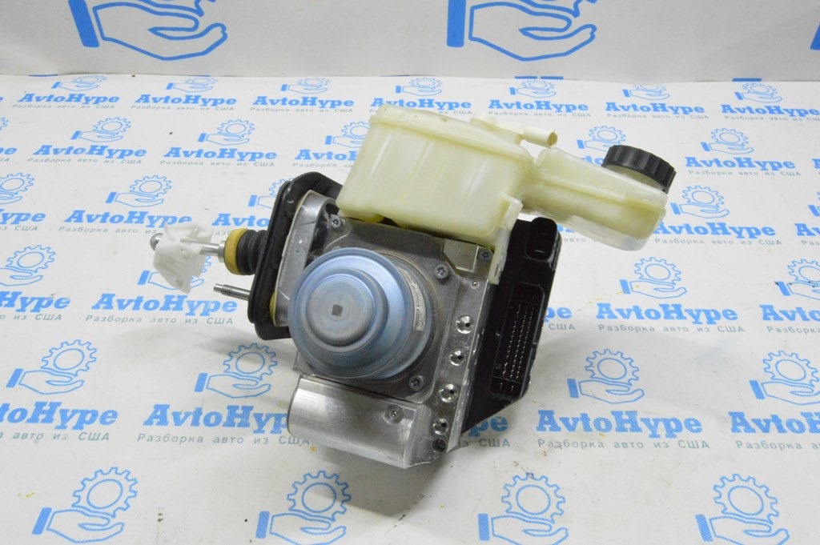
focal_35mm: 33
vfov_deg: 39.9
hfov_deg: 57.3
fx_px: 751
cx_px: 410
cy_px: 272
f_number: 20
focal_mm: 22
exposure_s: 1/20
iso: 6400
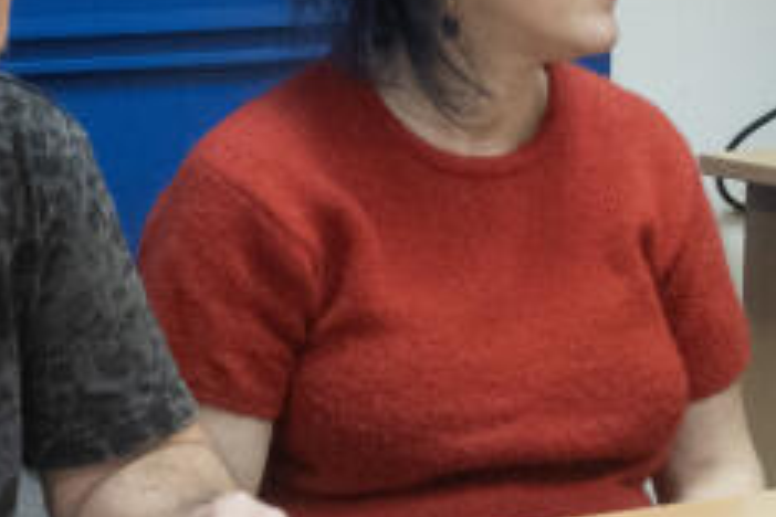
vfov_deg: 4.8
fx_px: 6229
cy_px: 66
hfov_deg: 7.1
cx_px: 816
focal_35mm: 289
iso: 3600
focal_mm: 50
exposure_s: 1/60
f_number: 6.3
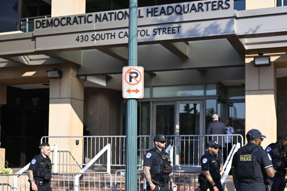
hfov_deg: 40.5
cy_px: 134
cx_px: 195
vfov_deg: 27.8
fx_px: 383
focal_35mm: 48
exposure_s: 1/1600
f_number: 2.8
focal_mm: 34
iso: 160
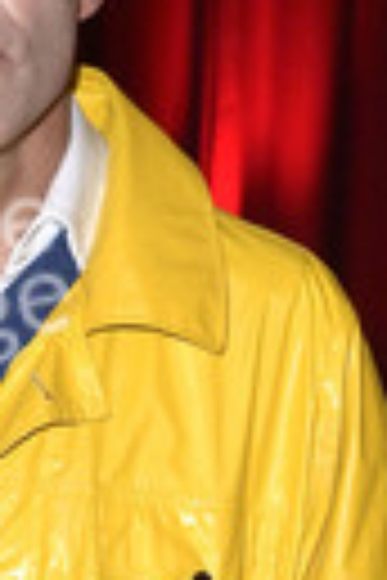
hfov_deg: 9.1
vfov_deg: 13.6
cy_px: 531
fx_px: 2402
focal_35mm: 149
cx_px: -32
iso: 1000
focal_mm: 48
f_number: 5.6
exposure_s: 1/250
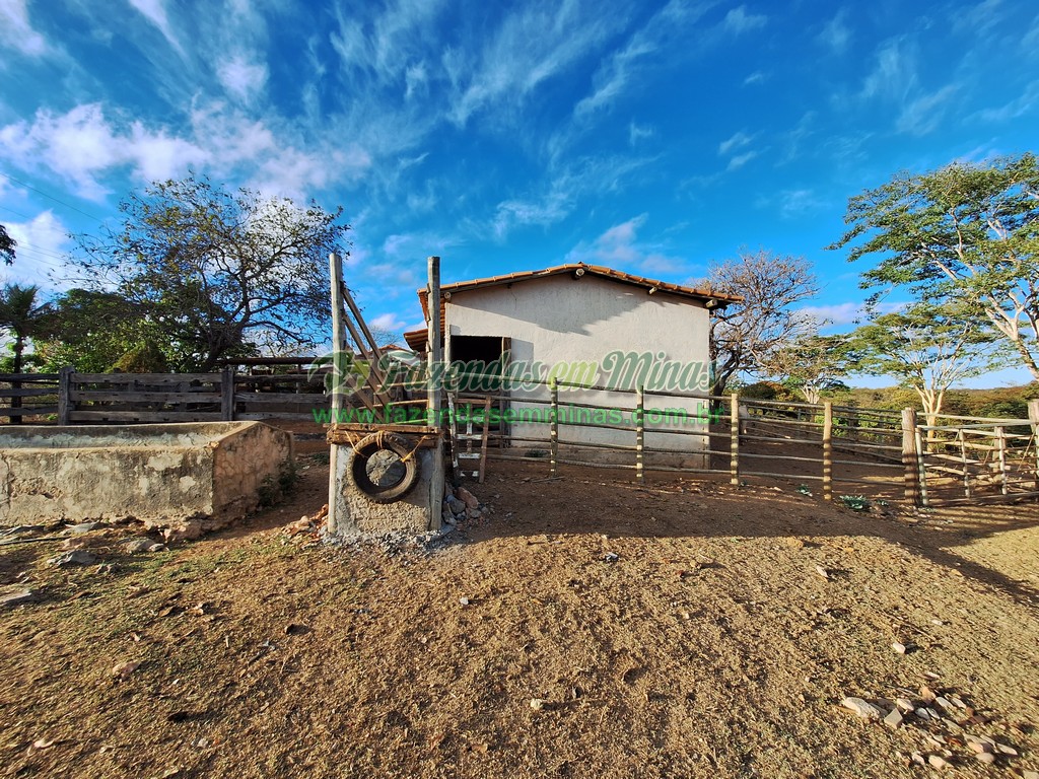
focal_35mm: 13
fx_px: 390
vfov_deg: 89.9
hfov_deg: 106.2
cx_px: 520
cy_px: 390
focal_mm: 1.74
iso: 40
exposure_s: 1/758
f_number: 2.2
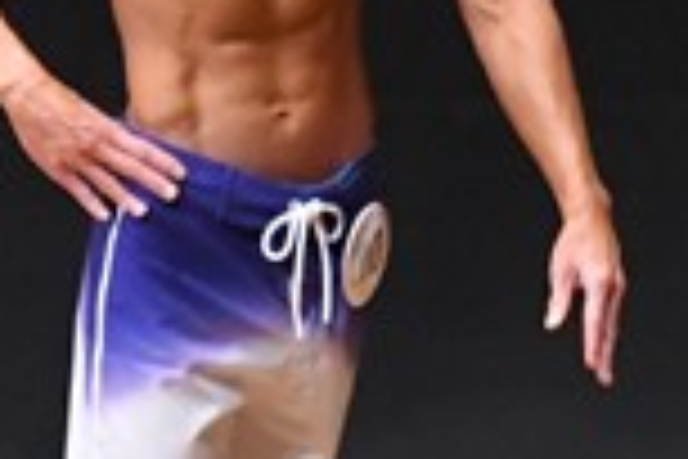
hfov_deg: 1.7
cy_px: 234
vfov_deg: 1.1
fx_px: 23276
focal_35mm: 1218
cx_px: -636
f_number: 5.6
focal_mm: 160
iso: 8000
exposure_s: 1/400
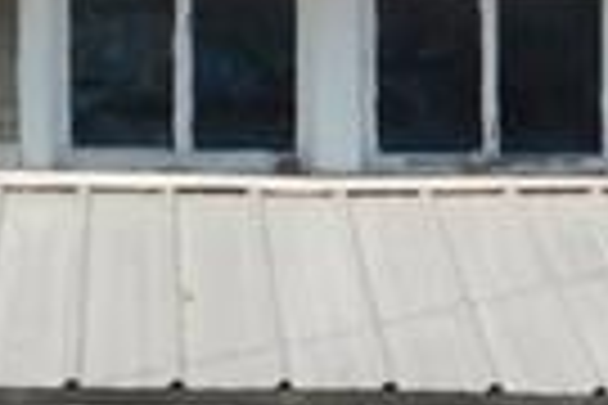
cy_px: 842
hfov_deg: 6.5
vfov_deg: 4.3
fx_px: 5336
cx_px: 203
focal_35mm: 316
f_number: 3.6
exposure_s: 1/1000
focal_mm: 7.1
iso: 125
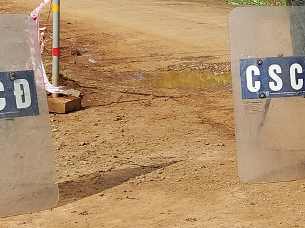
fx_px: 898
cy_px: 118
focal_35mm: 102
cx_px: 510
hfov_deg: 16.7
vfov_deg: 14.5
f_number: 1.8
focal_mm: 5.23
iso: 40
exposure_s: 1/1563
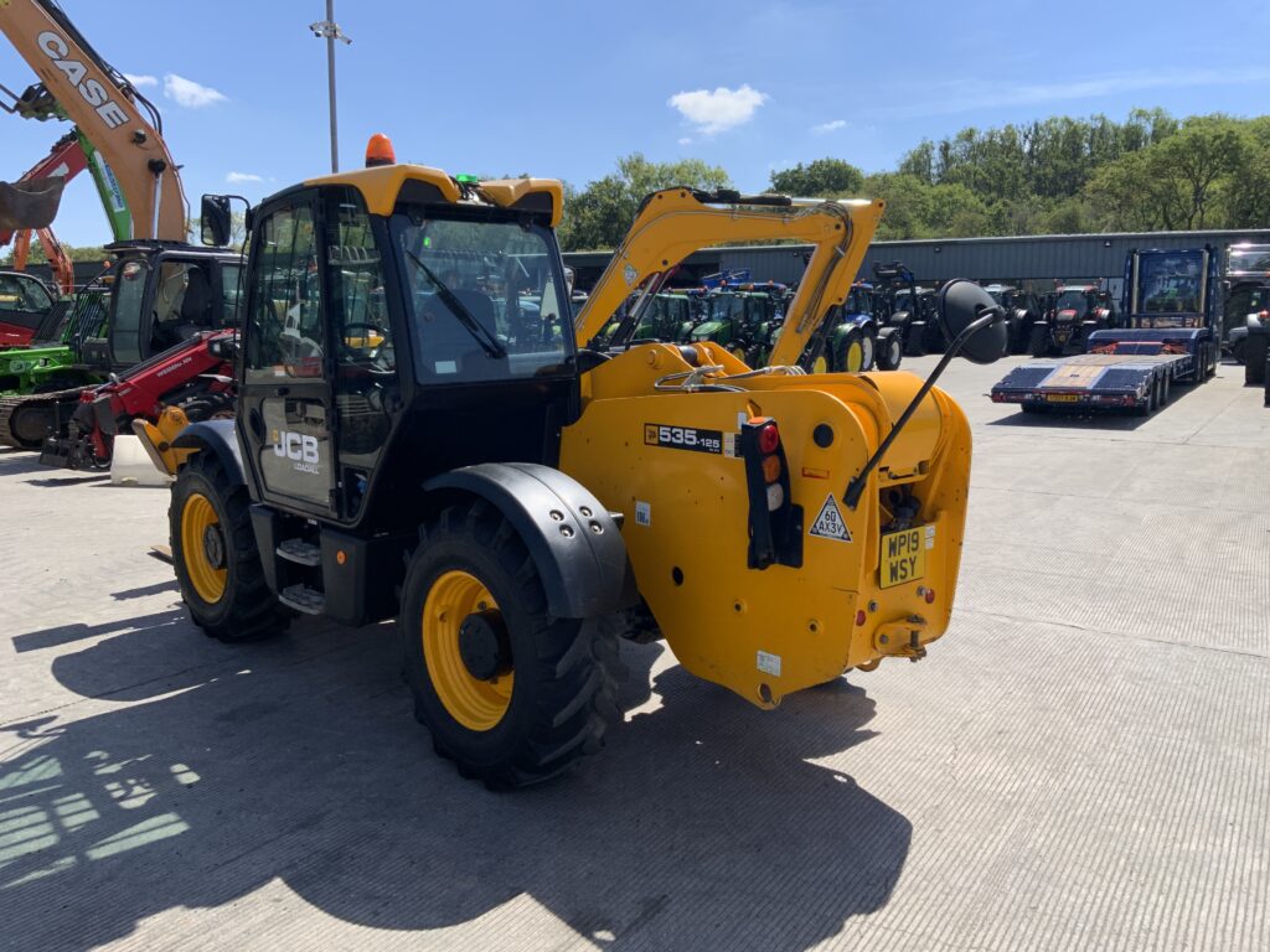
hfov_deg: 61.7
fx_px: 1064
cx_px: 635
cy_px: 476
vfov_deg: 48.2
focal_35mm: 29
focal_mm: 3
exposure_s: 1/1412
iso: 16
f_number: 1.8
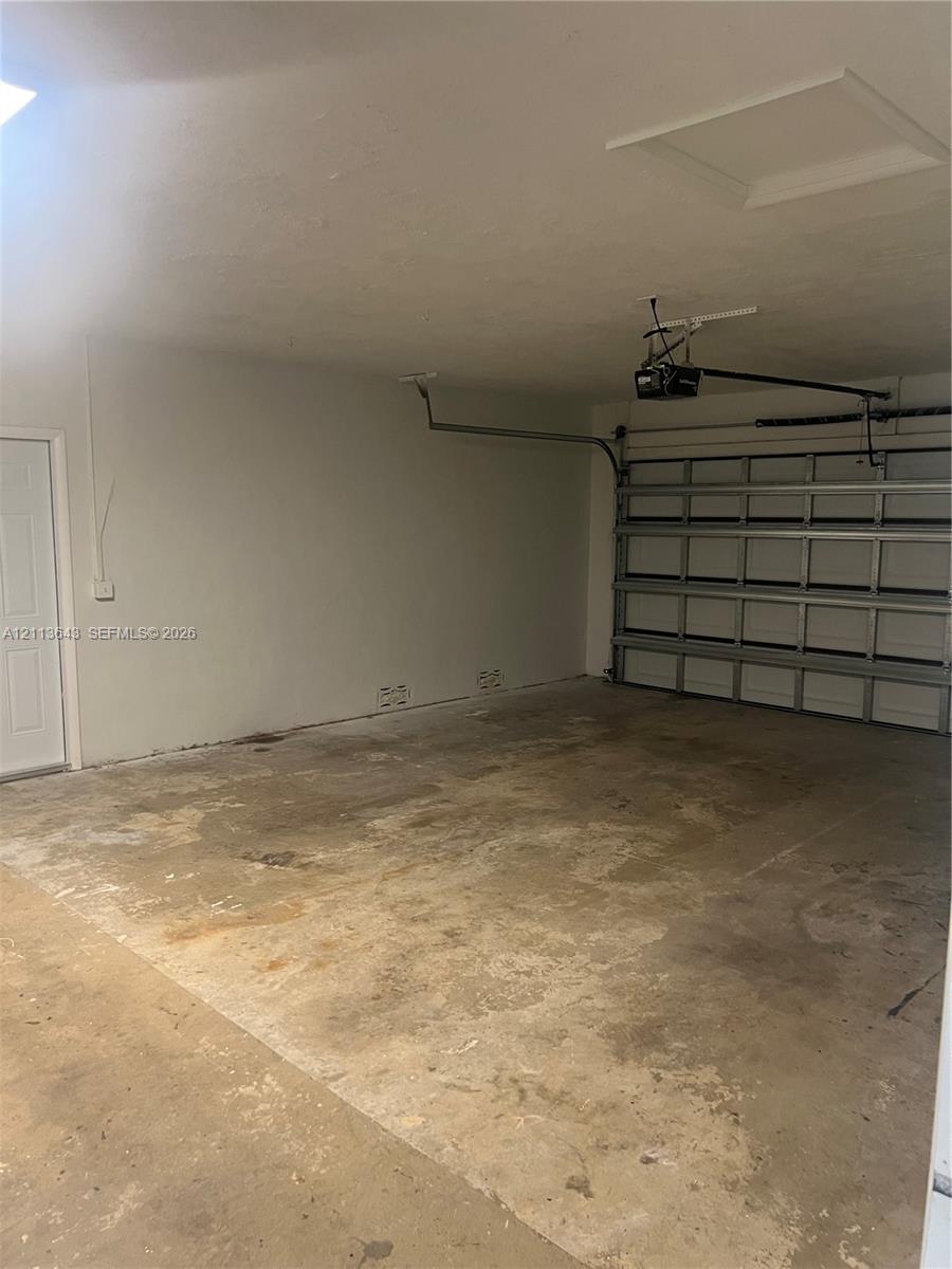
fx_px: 953
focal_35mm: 26
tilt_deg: -8.2
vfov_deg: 67.3
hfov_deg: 53.1
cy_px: 634
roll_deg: -0.3
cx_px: 476
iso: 200
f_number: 1.5
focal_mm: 5.7
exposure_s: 1/60
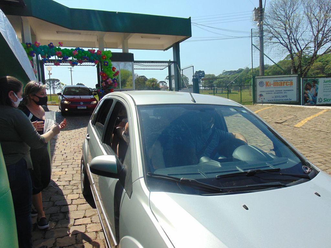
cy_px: 124
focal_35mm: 25
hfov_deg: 69.4
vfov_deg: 54.9
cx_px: 166
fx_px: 239
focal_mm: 4.5
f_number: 7.7
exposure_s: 1/250
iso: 80
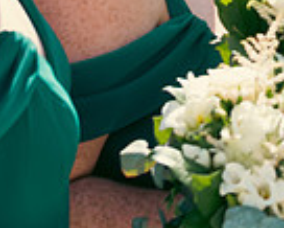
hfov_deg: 6.8
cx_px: 413
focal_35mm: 280
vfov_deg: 5.5
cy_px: -120
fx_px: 2355
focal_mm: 70
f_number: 6.3
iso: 125
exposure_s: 1/200
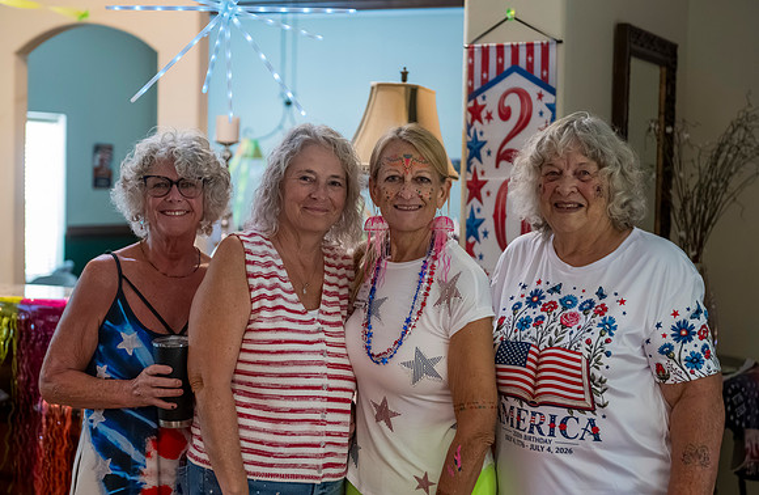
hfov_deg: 28.7
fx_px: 1482
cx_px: 346
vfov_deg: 19.0
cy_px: 264
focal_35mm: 71
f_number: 3.5
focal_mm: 62
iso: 5000
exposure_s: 1/100
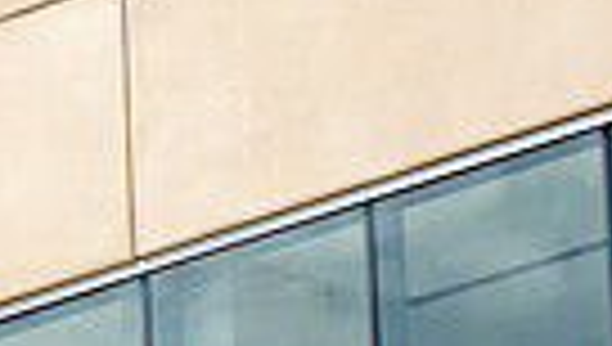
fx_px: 7623
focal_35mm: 469
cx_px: -648
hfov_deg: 4.5
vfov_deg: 2.6
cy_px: 124
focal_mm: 105
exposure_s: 1/200
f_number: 8
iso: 100
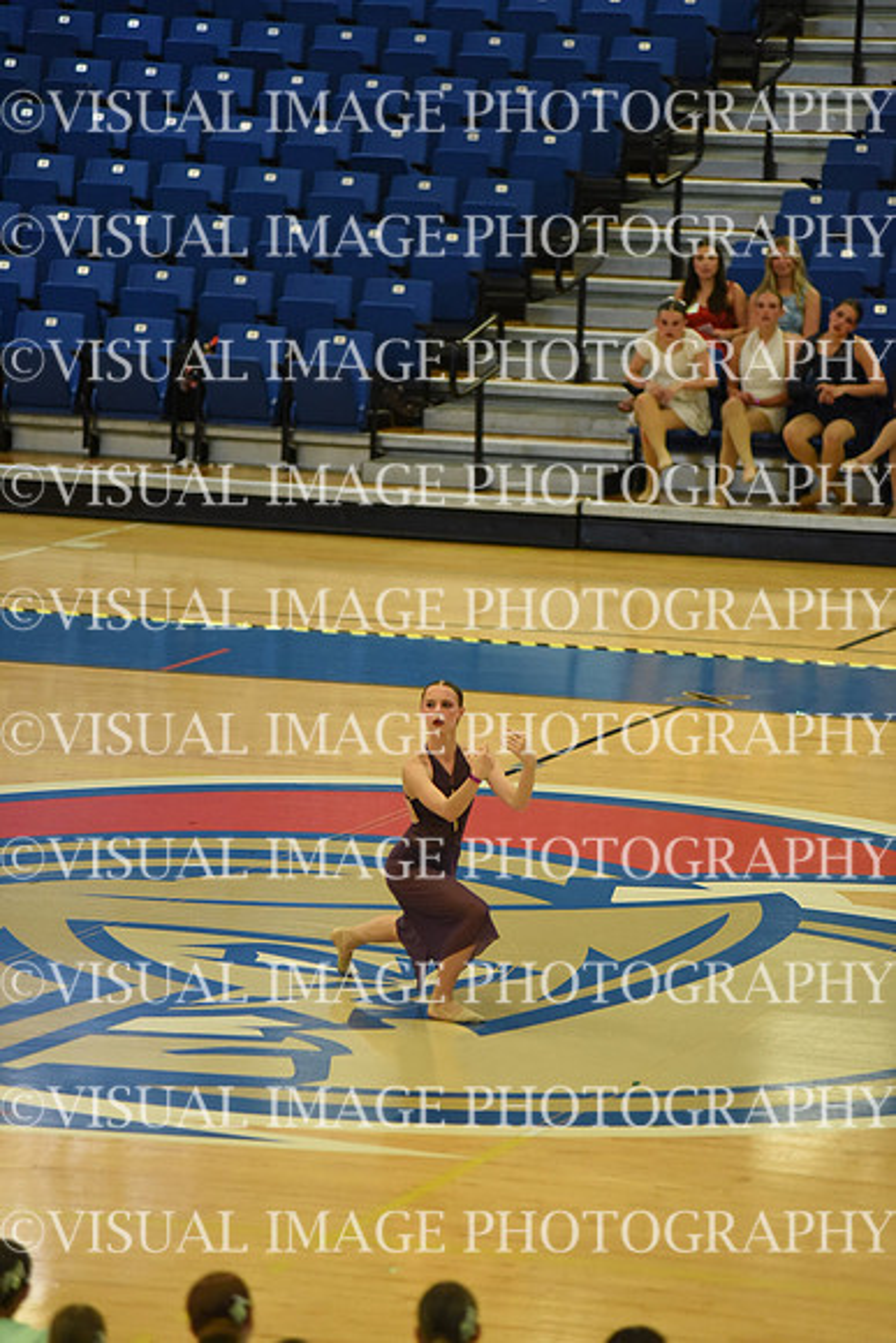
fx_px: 7462
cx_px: 448
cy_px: 672
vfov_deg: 10.3
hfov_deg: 6.9
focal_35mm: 200
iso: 8000
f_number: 2.8
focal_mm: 200
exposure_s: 1/1000
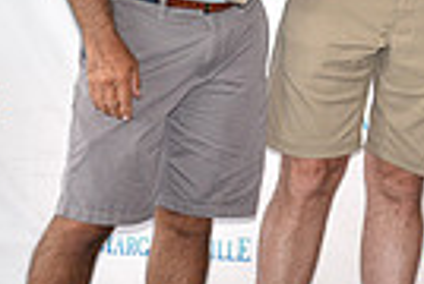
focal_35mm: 259
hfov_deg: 7.8
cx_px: 652
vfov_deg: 5.3
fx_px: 3057
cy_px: -43
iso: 800
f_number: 5
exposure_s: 1/160
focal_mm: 60
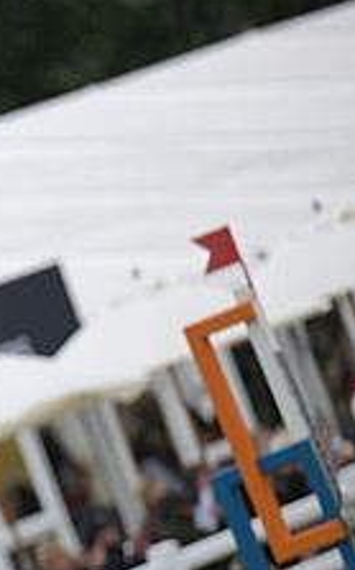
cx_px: -381
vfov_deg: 4.0
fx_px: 8220
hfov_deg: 2.5
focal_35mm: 530
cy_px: 403
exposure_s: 1/1250
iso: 450
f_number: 4
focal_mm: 200
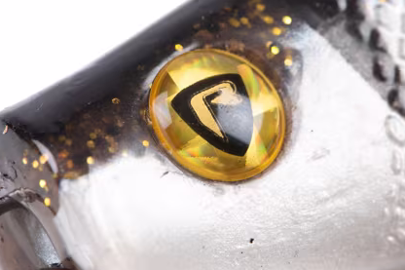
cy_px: 112
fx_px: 2271
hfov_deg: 10.2
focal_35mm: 202
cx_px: 214
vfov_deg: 6.8
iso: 125
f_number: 22
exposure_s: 1/160
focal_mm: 105
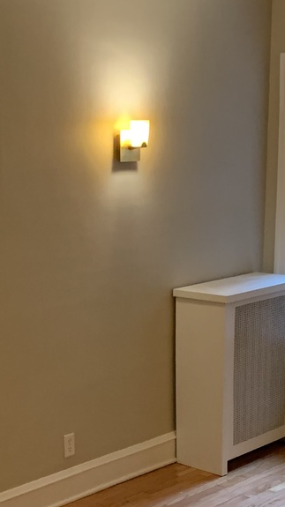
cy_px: 391
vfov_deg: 29.2
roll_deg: +1.3
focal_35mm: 71
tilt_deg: -14.6
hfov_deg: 16.9
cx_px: 69
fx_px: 955
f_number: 1.8
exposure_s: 1/40
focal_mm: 4.25
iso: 400
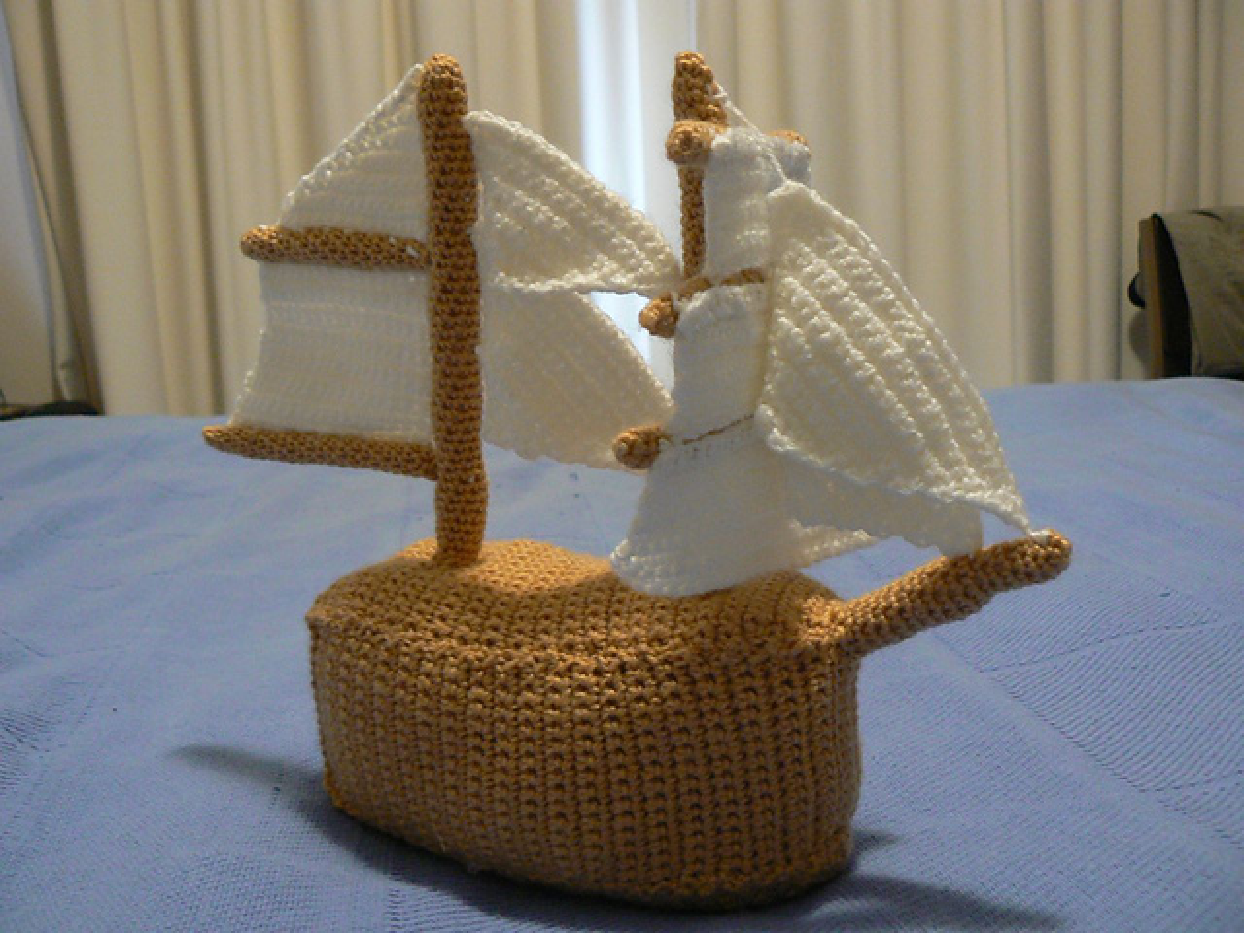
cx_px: 622
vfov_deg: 39.7
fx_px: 1294
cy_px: 466
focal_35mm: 36
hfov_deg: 51.4
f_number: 2.8
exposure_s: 1/8
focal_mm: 6
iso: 200
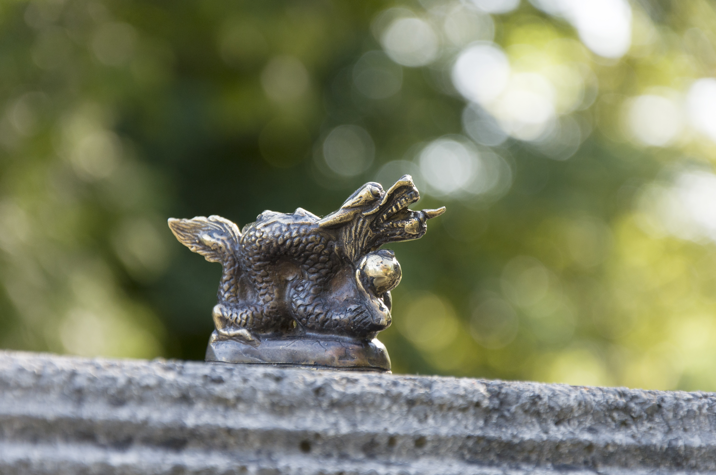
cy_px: 238
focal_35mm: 158
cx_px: 358
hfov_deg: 13.1
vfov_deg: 8.7
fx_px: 3129
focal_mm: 105
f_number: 5.6
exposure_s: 1/125
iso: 400
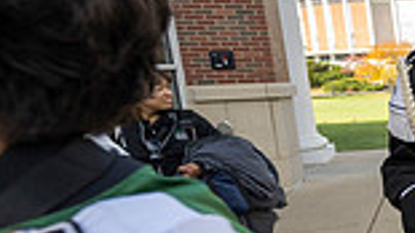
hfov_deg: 21.4
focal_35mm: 55
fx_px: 605
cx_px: 771
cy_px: 162
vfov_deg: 21.7
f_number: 4.5
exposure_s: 1/500
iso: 320
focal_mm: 14
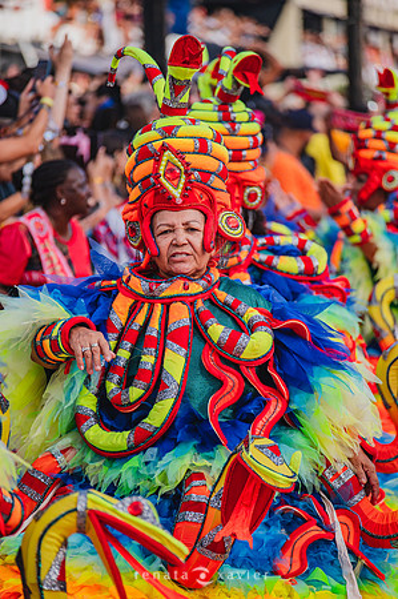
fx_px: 4986
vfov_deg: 6.9
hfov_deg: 4.6
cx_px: 199
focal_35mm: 300
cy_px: 300
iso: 640
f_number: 5.6
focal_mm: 300
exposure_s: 1/1600
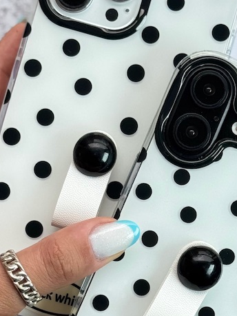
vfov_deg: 14.7
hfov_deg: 11.1
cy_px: 209
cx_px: 132
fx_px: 1224
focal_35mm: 134
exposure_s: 1/1059
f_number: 1.78
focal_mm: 6.76
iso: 64
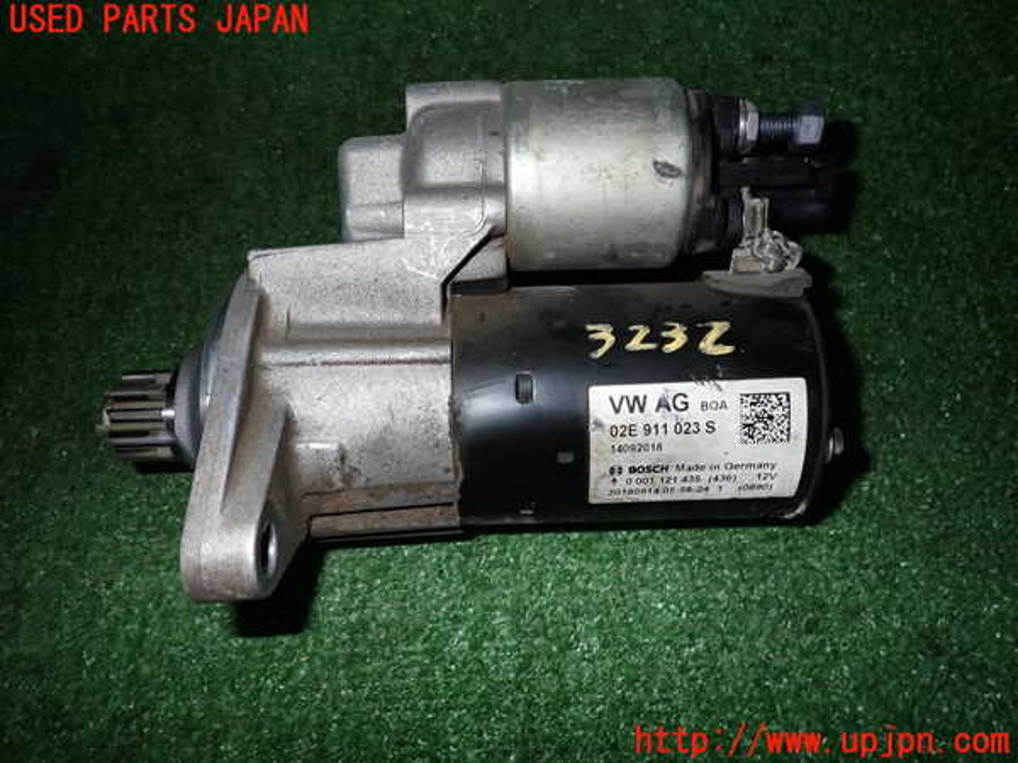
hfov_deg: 69.4
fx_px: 735
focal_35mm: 25
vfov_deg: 54.9
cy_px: 382
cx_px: 509
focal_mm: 4.5
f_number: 5.6
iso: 250
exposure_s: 1/30
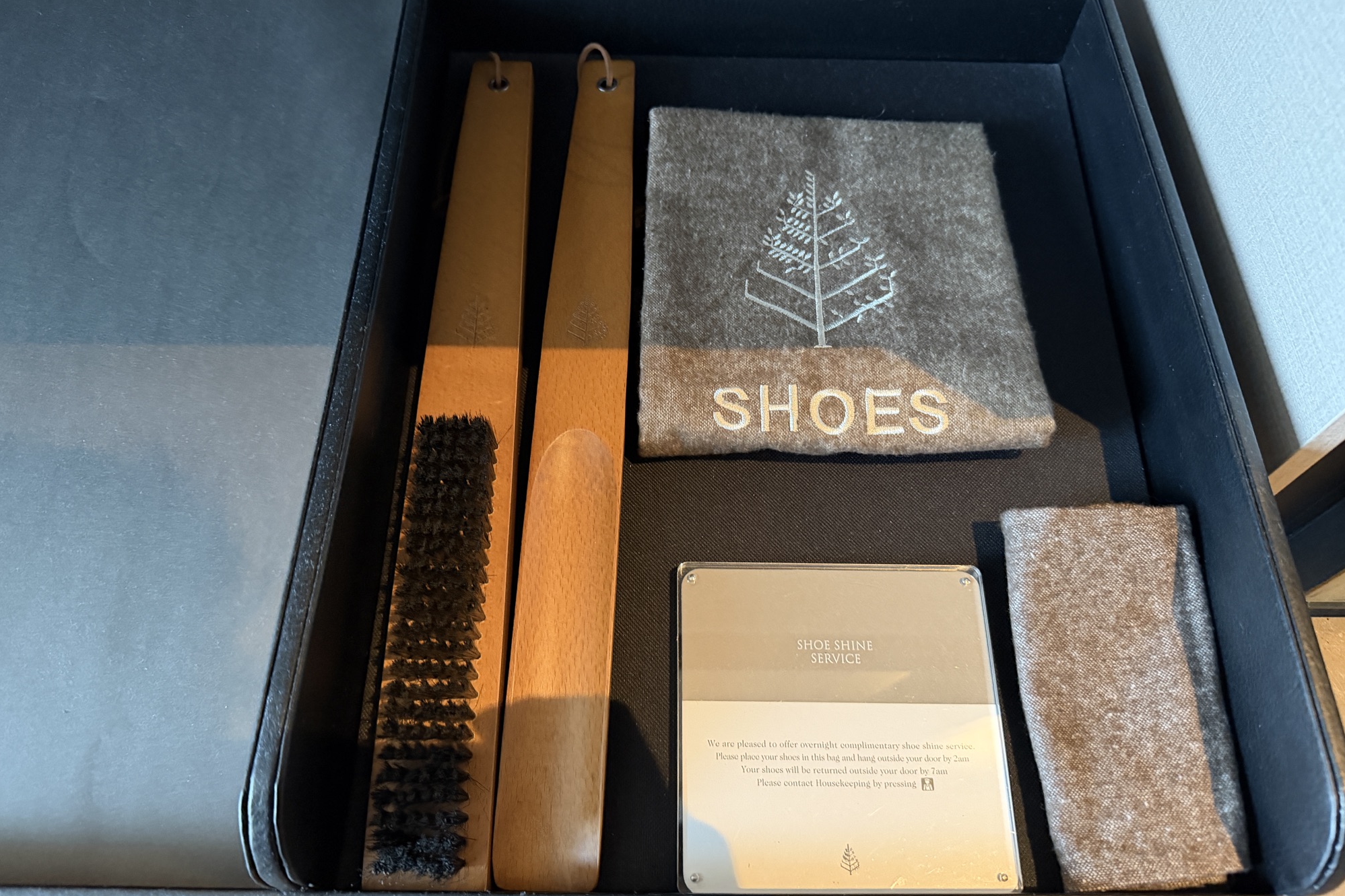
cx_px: 672
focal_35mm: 25
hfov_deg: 71.5
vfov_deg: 51.3
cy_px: 449
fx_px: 934
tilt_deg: -60.9
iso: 800
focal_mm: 6.76
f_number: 1.78
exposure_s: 1/38
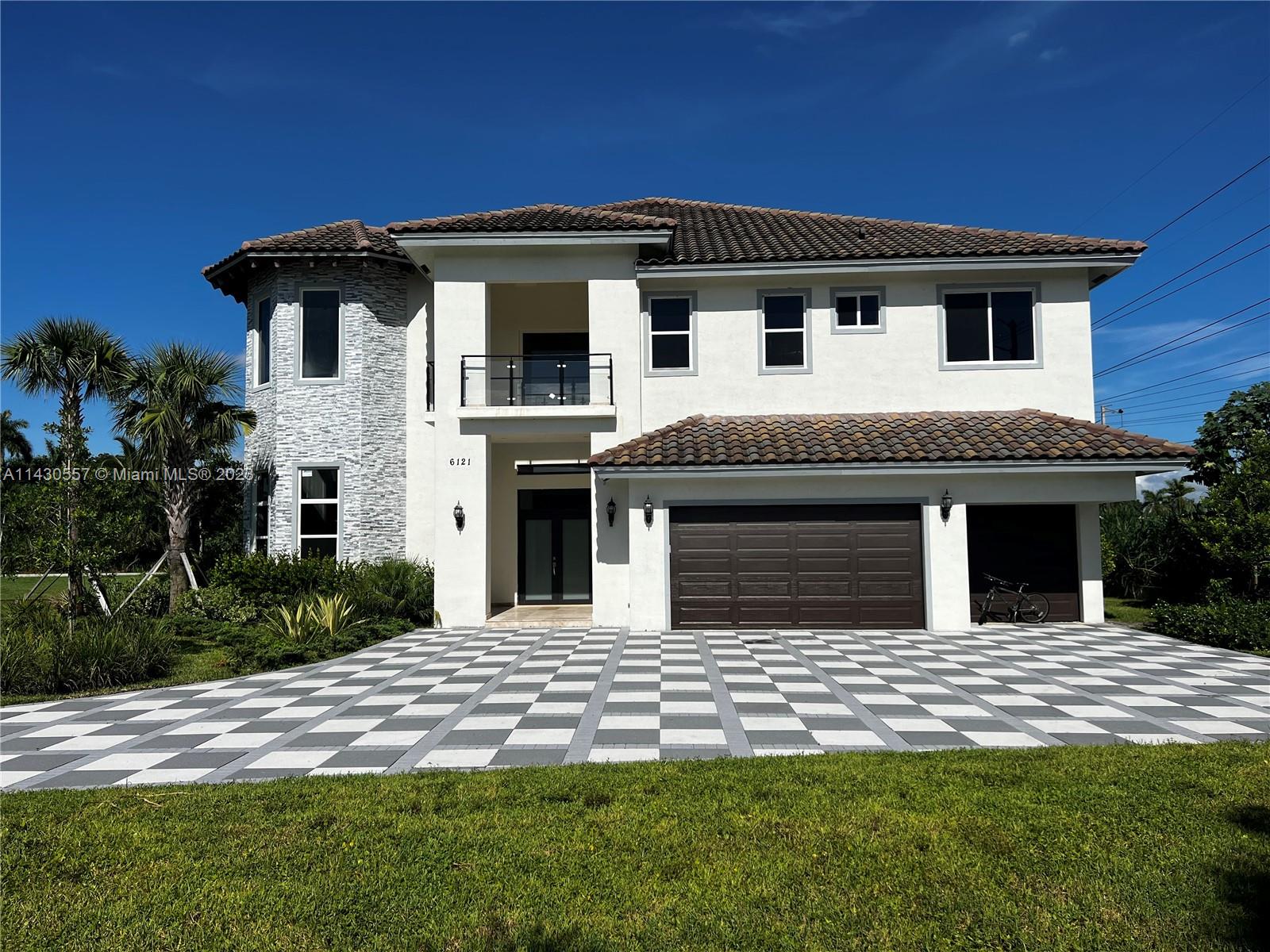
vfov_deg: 53.1
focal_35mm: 26
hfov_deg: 67.3
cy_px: 476
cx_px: 635
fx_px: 954
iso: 50
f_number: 1.5
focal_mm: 5.7
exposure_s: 1/9434
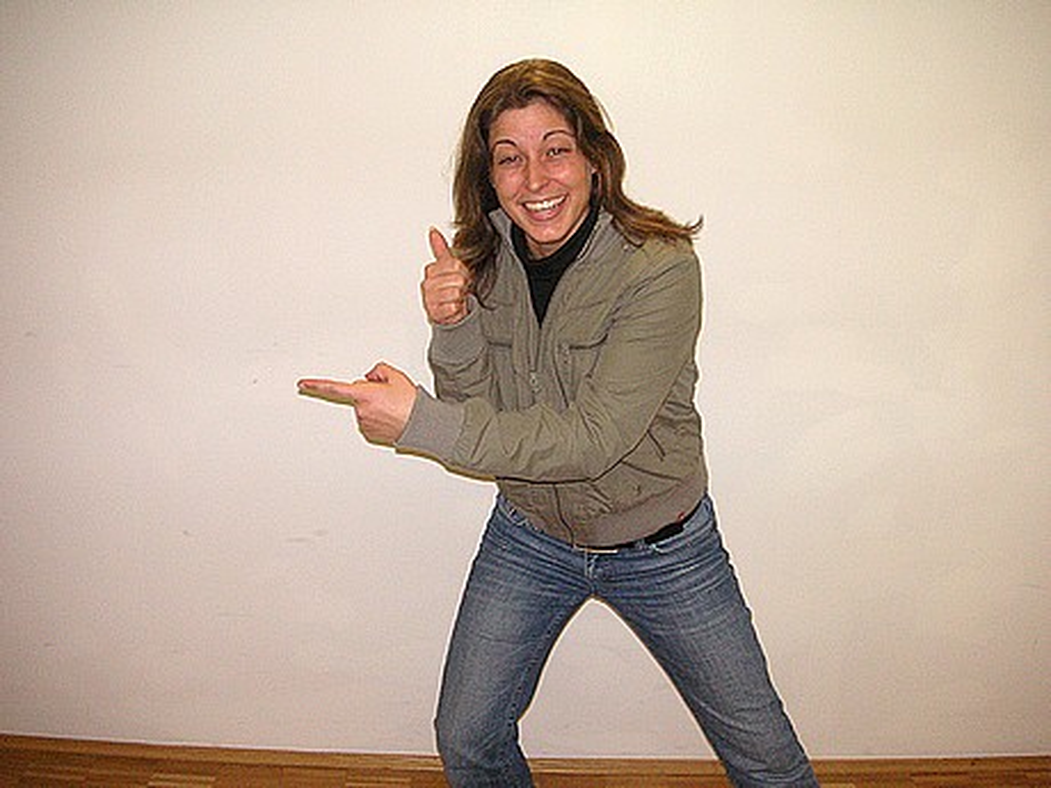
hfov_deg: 50.1
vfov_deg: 38.7
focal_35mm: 37
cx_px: 526
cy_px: 394
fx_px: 1123
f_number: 2.8
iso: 160
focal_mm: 6.1
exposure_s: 1/45
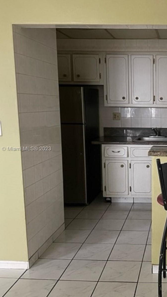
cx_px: 171
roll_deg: +0.1
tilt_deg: -8.4
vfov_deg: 52.8
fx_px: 299
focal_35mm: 38
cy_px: 149
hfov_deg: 29.0
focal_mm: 4.2
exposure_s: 1/52
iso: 500
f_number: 1.6
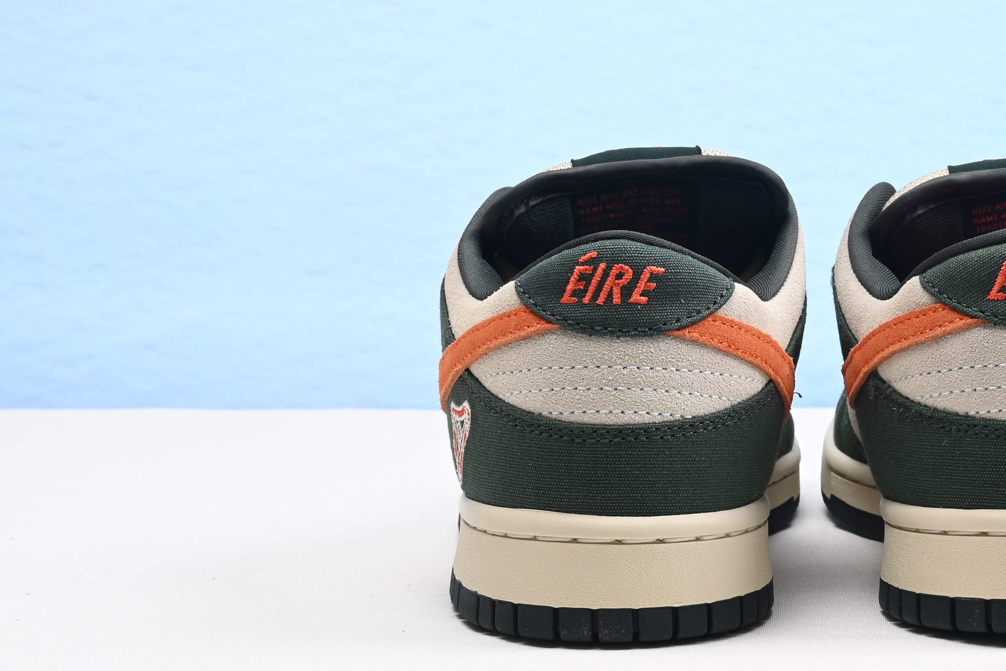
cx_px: 798
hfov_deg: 24.7
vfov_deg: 16.7
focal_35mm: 81
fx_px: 2264
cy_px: 129
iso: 100
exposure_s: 1/2
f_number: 16
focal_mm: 37
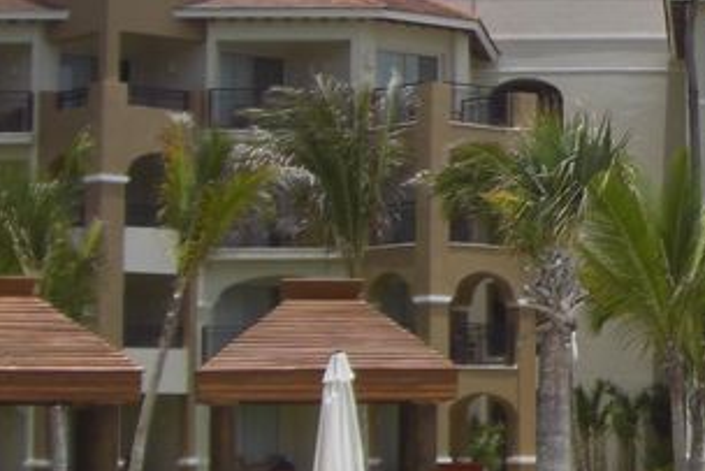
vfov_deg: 10.3
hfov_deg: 14.4
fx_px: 2606
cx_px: 1037
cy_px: 109
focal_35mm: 133
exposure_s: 1/200
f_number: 8
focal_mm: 6.2
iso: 64
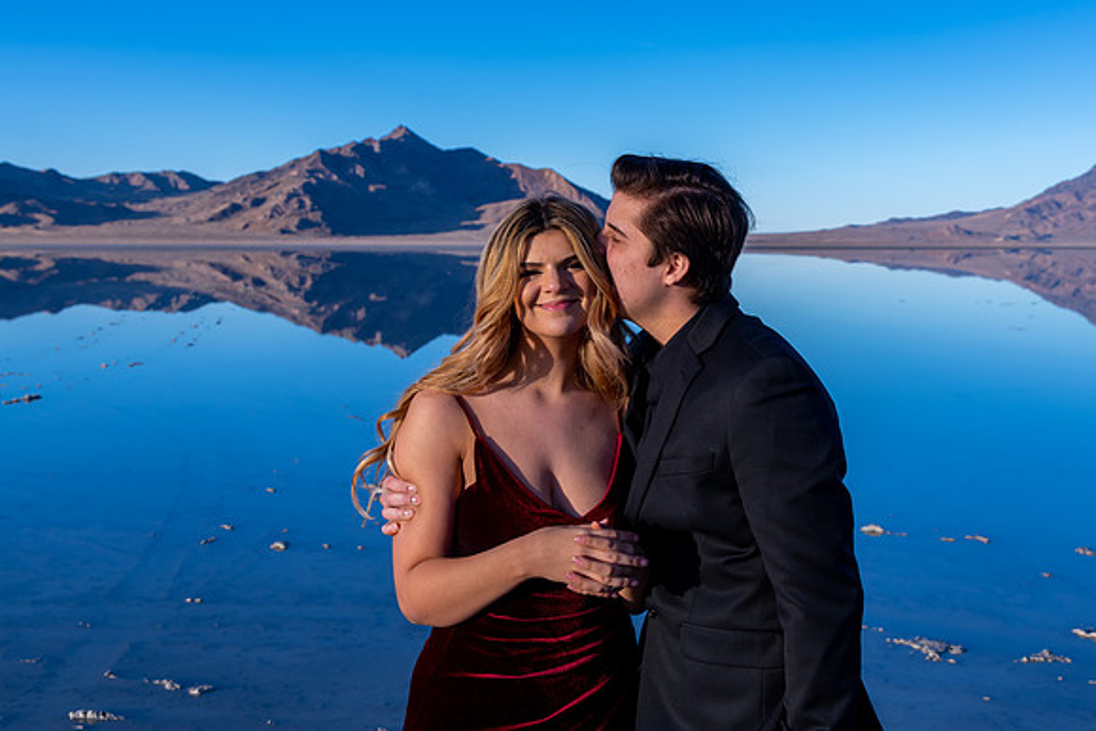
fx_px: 1403
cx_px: 599
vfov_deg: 29.2
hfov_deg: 42.6
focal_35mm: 46
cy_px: 341
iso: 200
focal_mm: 40
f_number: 7.1
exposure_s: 1/200
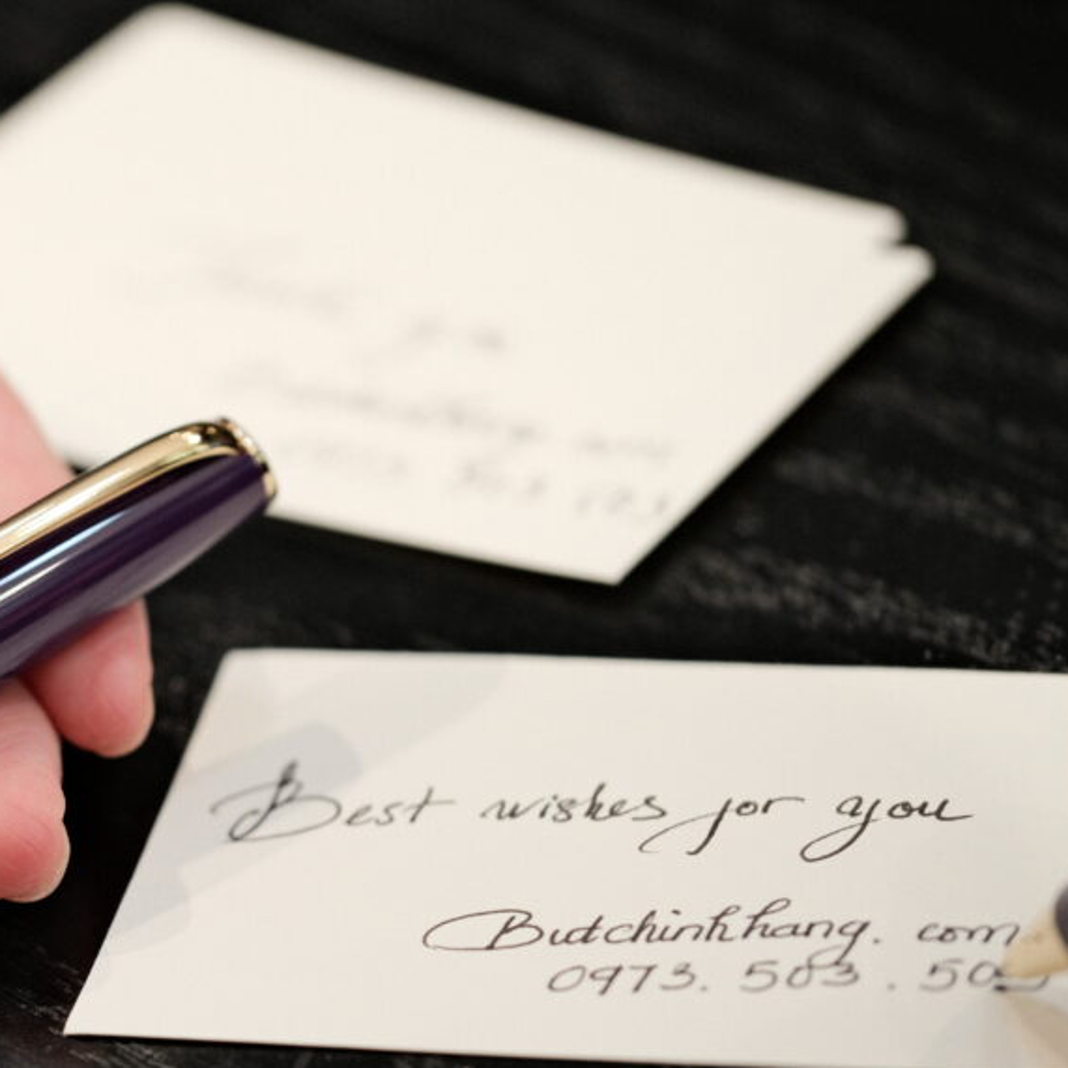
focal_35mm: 183
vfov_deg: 9.6
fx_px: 6388
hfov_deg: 9.5
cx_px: 153
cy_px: 624
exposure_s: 1/120
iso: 1250
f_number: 3.2
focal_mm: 80
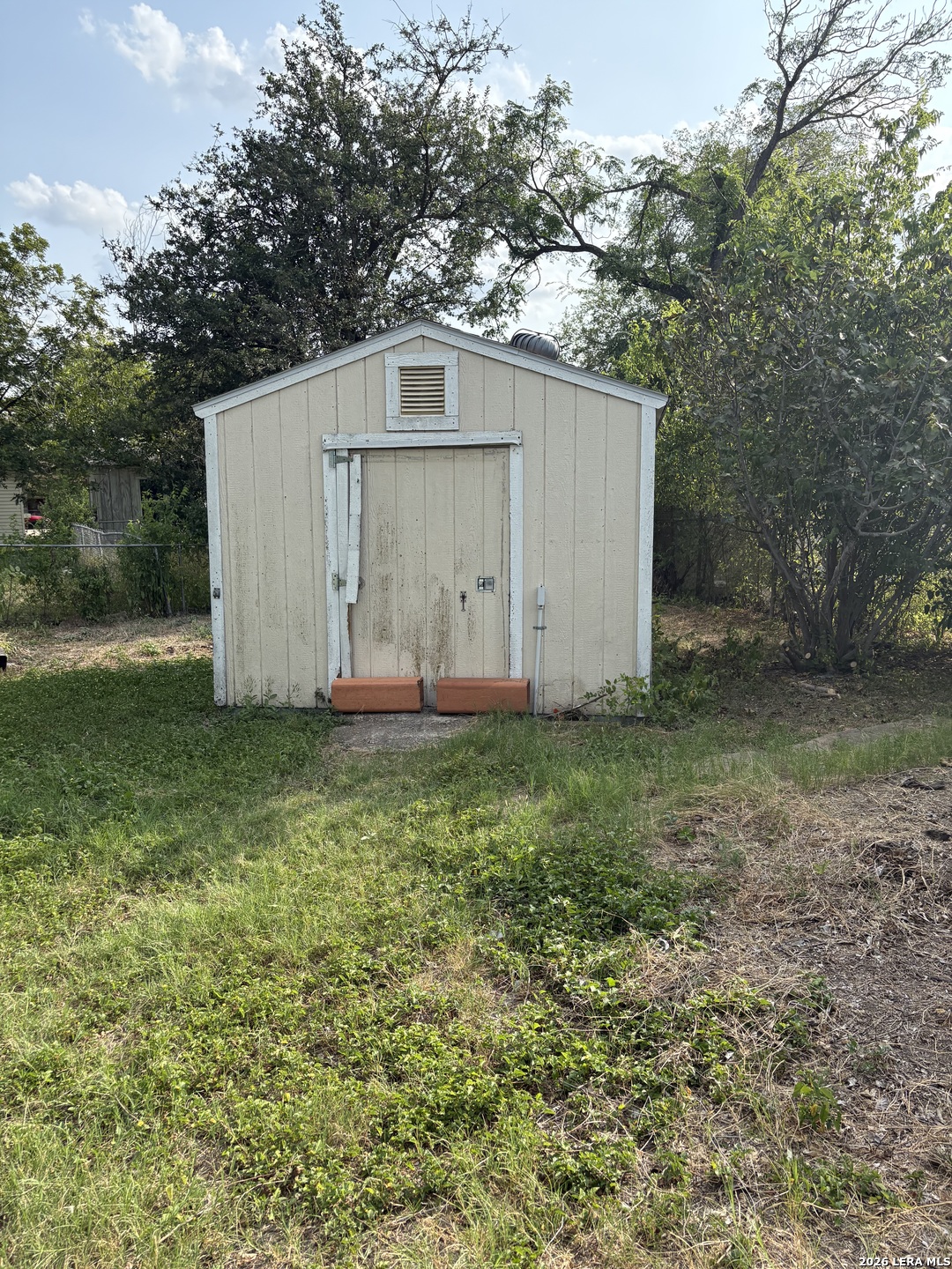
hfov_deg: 53.1
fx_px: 953
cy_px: 634
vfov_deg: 67.3
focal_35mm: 26
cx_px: 476
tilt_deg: -9.0
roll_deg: +0.9
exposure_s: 1/2075
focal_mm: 5.96
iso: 64
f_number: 1.6
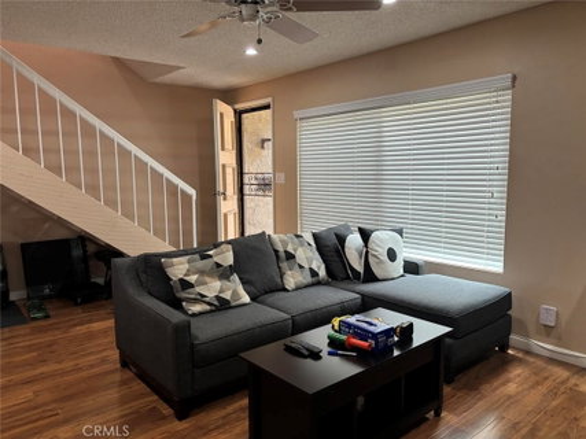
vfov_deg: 53.0
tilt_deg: -7.9
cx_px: 293
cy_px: 220
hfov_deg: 67.3
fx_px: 440
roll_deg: +1.0
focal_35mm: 26
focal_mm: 5.96
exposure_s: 1/60
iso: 160
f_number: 1.6
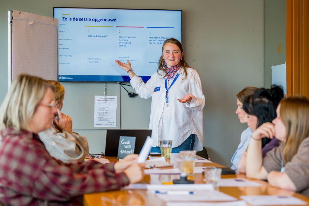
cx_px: 154
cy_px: 103
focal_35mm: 82
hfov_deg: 24.8
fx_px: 702
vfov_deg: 16.7
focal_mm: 79
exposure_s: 1/500
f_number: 2.8
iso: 1000
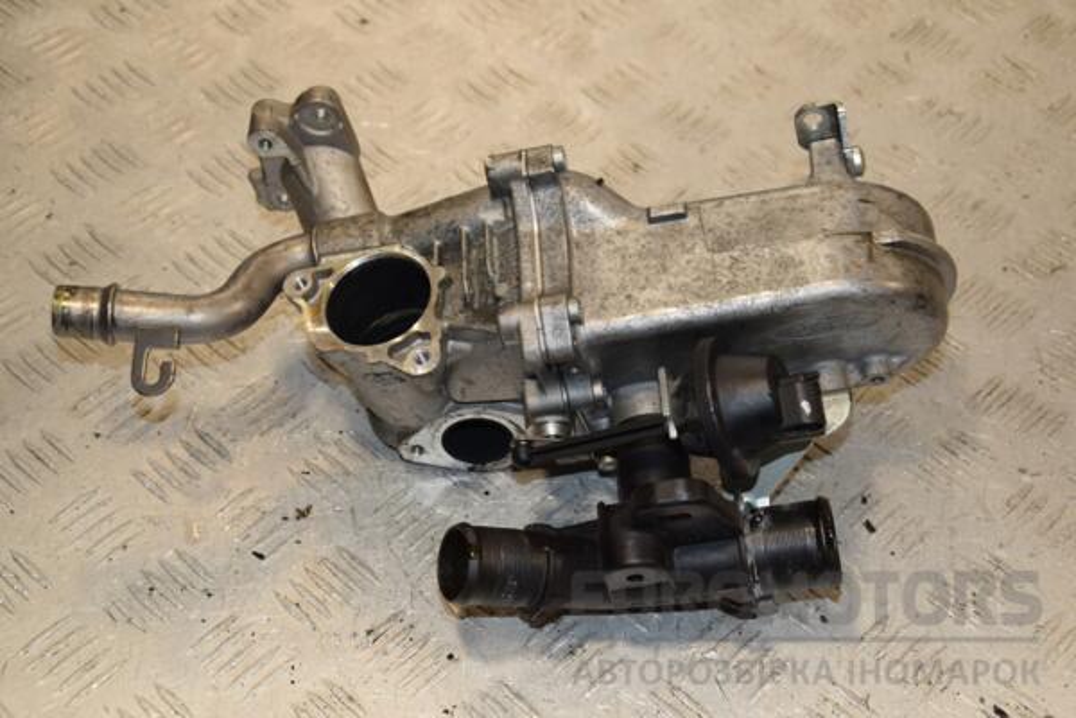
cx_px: 538
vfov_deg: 21.6
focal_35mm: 63
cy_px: 359
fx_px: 1883
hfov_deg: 31.9
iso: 800
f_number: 6.3
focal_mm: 42
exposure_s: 1/200
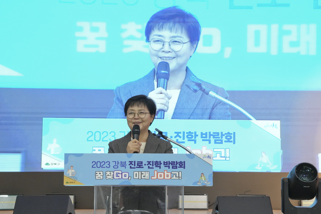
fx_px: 553
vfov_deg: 21.9
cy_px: 107
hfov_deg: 32.4
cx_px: 160
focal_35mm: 62
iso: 3200
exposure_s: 1/160
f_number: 5.6
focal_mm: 62
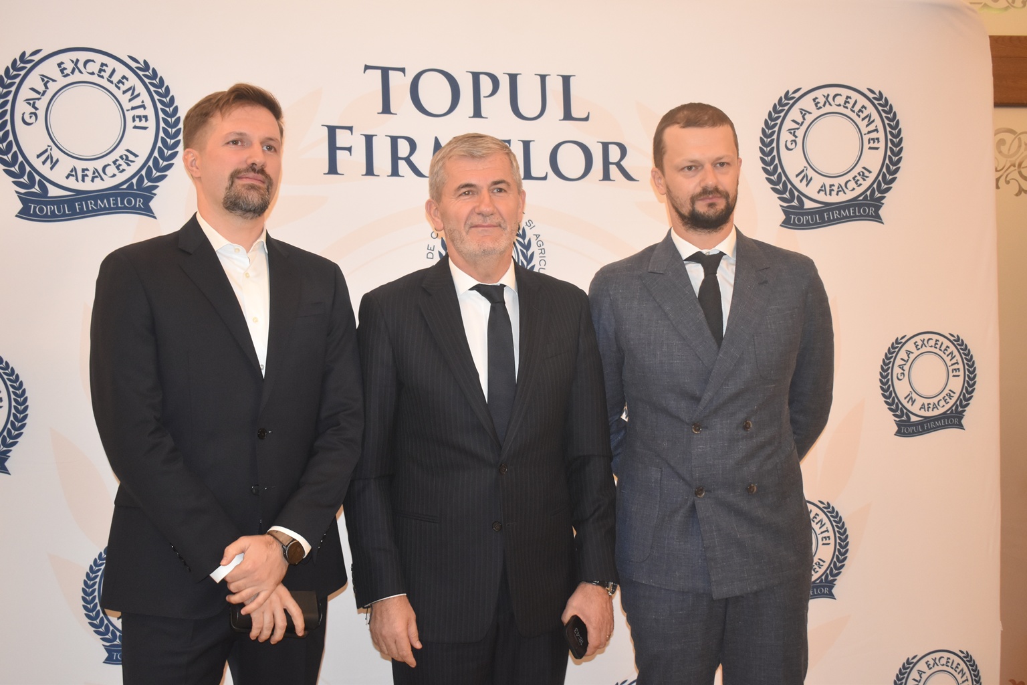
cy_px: 342
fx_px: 1241
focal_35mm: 44
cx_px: 514
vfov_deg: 30.8
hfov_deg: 45.0
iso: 1600
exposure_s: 1/60
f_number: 4.2
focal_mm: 29
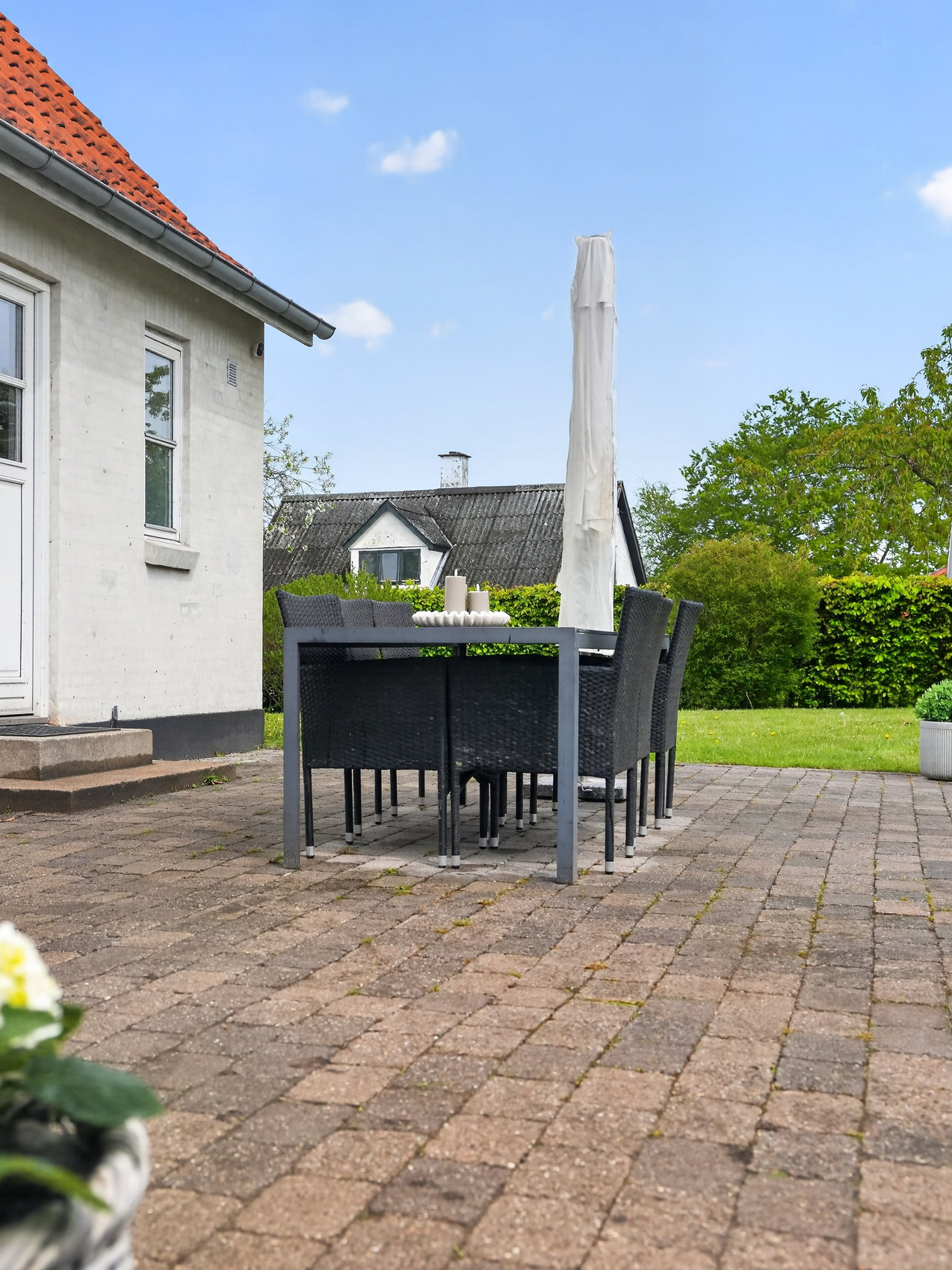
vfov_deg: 44.8
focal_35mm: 42
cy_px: 633
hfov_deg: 34.0
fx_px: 1540
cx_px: 316
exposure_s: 1/2500
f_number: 3.5
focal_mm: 29
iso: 400
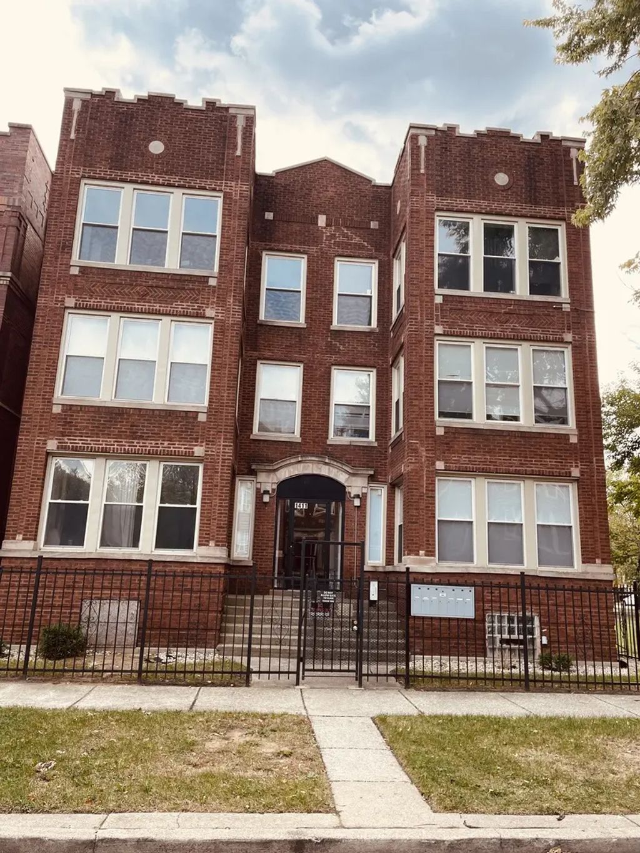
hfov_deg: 53.1
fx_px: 641
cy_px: 426
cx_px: 320
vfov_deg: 67.3
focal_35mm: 26
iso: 32
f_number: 1.6
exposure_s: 1/801
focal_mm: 4.2
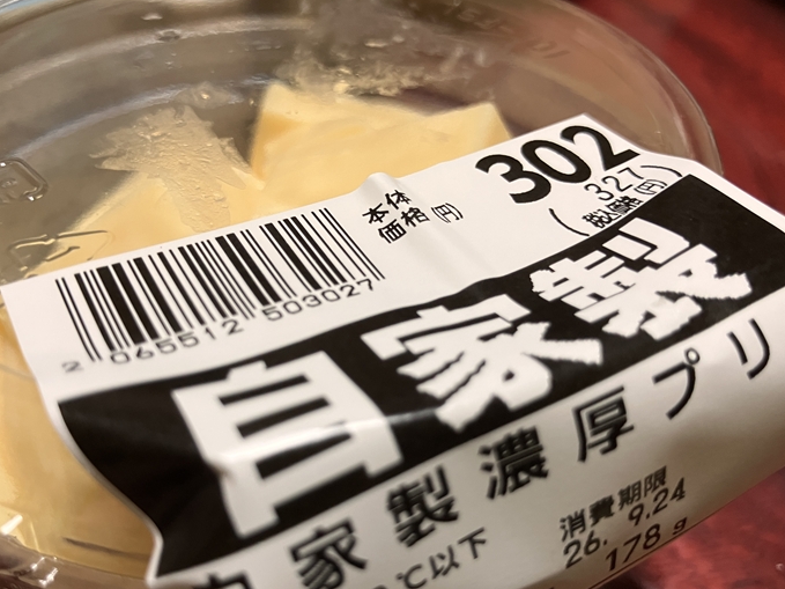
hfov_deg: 55.3
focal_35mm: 33
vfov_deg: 42.8
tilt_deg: -44.3
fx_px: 748
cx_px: 370
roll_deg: -3.2
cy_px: 337
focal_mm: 3.99
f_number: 1.8
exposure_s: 1/60
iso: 100
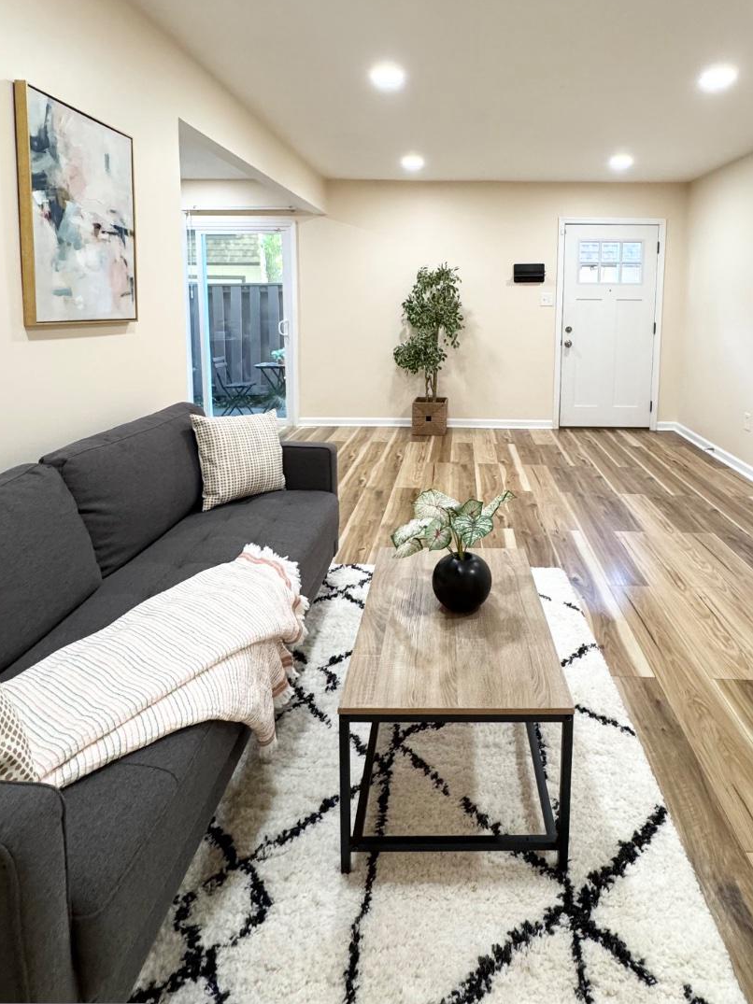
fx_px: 580
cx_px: 455
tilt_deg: -5.7
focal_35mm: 20
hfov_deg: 65.3
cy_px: 362
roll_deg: -0.2
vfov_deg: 79.9
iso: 250
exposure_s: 1/120
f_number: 2.2
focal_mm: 2.22
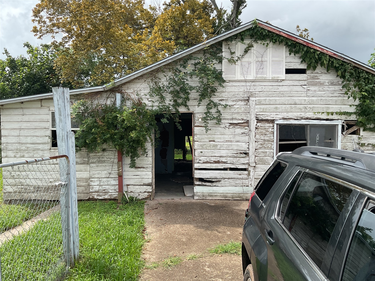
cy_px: 140
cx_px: 188
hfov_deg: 61.7
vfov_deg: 48.2
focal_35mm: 29
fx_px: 314
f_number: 1.8
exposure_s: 1/869
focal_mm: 3
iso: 16
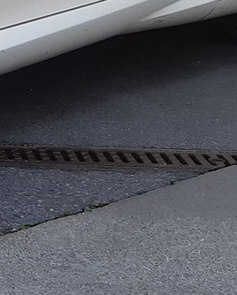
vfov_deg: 12.1
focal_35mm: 153
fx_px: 1339
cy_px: -117
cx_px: -350
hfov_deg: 9.0
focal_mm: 3.92
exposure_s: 1/295
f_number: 1.7
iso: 40
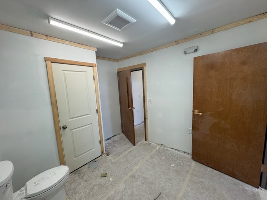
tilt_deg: -7.6
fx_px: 108
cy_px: 100
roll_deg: +3.2
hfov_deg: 102.1
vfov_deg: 85.7
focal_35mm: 14
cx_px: 134
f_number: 2.2
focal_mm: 2.22
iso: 50
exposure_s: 1/120
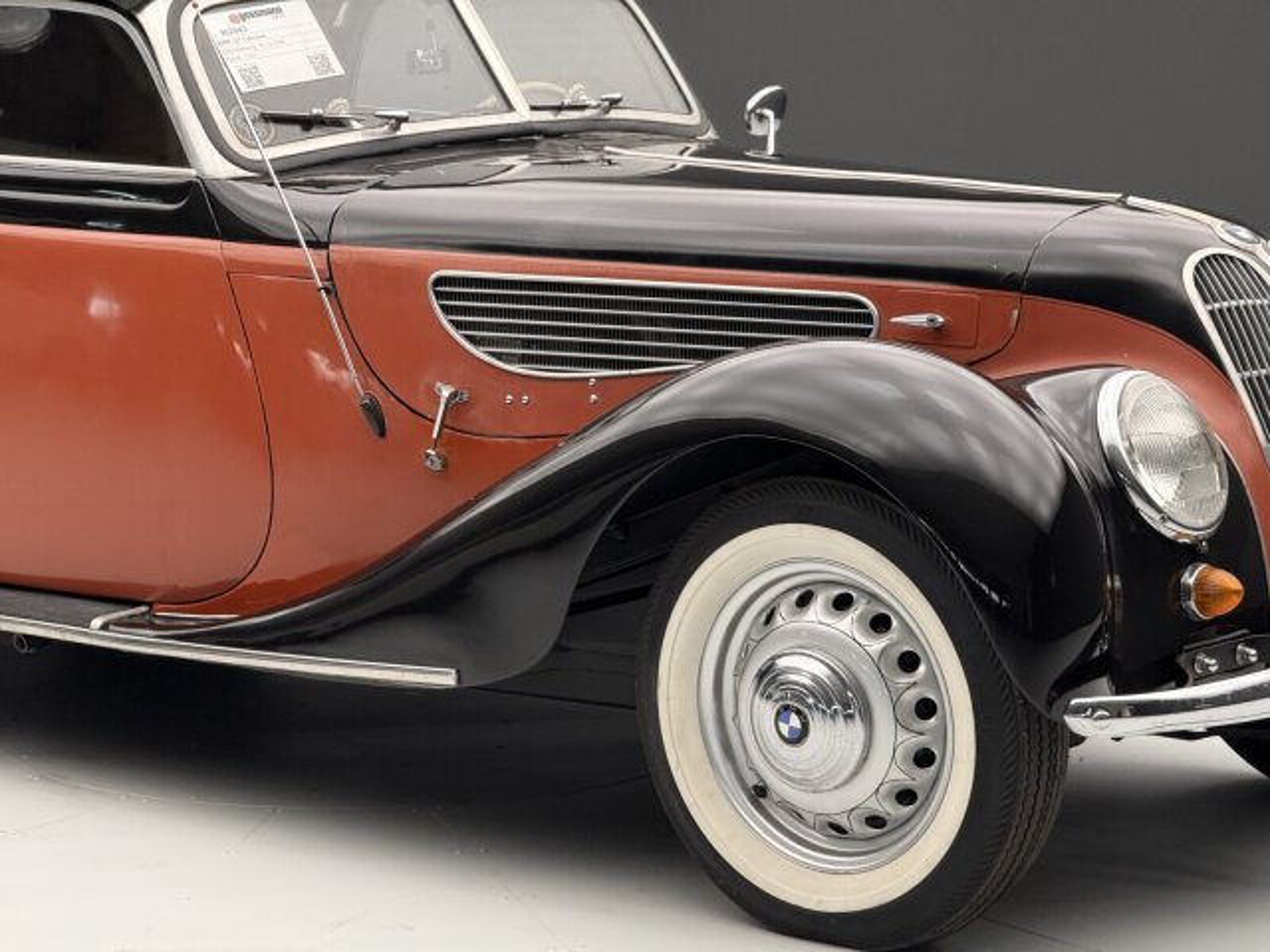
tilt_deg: -7.6
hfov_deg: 16.4
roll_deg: -0.6
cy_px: 476
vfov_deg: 12.3
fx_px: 4403
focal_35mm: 120
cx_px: 635
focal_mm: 15.66
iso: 200
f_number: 2.8
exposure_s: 1/49
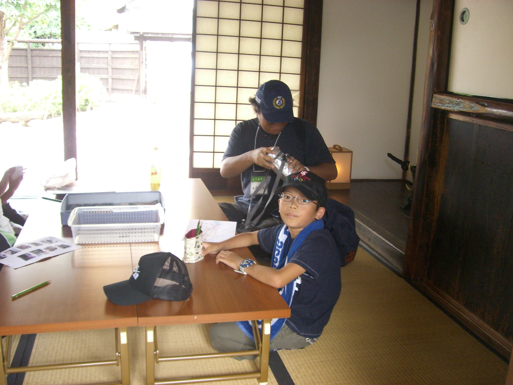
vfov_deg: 37.7
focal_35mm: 38
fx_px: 563
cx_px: 256
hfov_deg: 49.0
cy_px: 192
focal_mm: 6.2
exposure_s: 1/80
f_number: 2.7
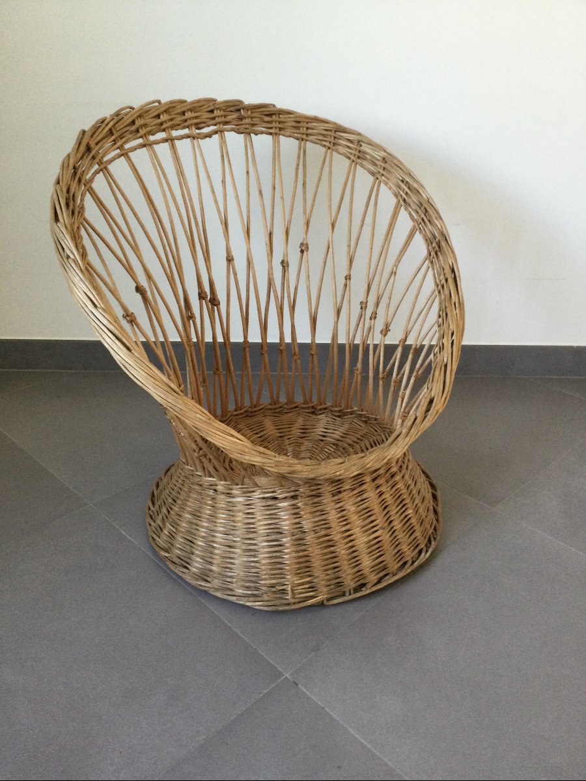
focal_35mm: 31
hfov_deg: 45.4
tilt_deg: -26.8
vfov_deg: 58.4
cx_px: 293
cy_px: 390
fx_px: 700
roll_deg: -0.2
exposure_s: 1/33
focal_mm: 3.3
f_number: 2.4
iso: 50
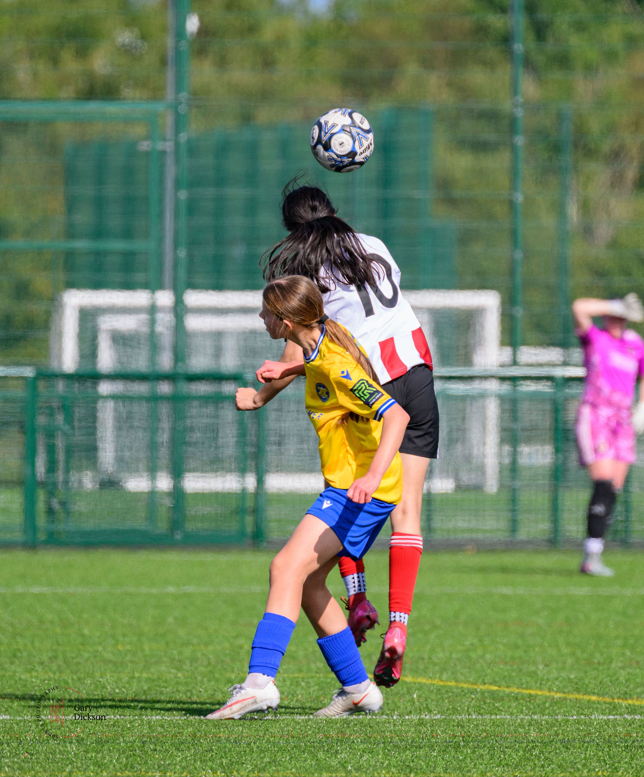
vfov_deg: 2.8
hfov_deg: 2.3
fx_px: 16120
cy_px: 317
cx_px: 397
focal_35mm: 691
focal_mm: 400
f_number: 5.6
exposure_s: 1/2000
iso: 500
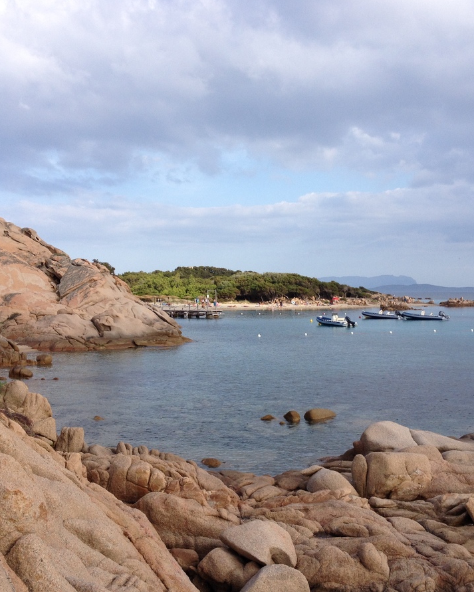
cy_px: 296
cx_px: 259
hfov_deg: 32.7
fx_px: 807
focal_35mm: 46
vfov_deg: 40.3
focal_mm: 4.28
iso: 50
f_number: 2.4
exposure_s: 1/951
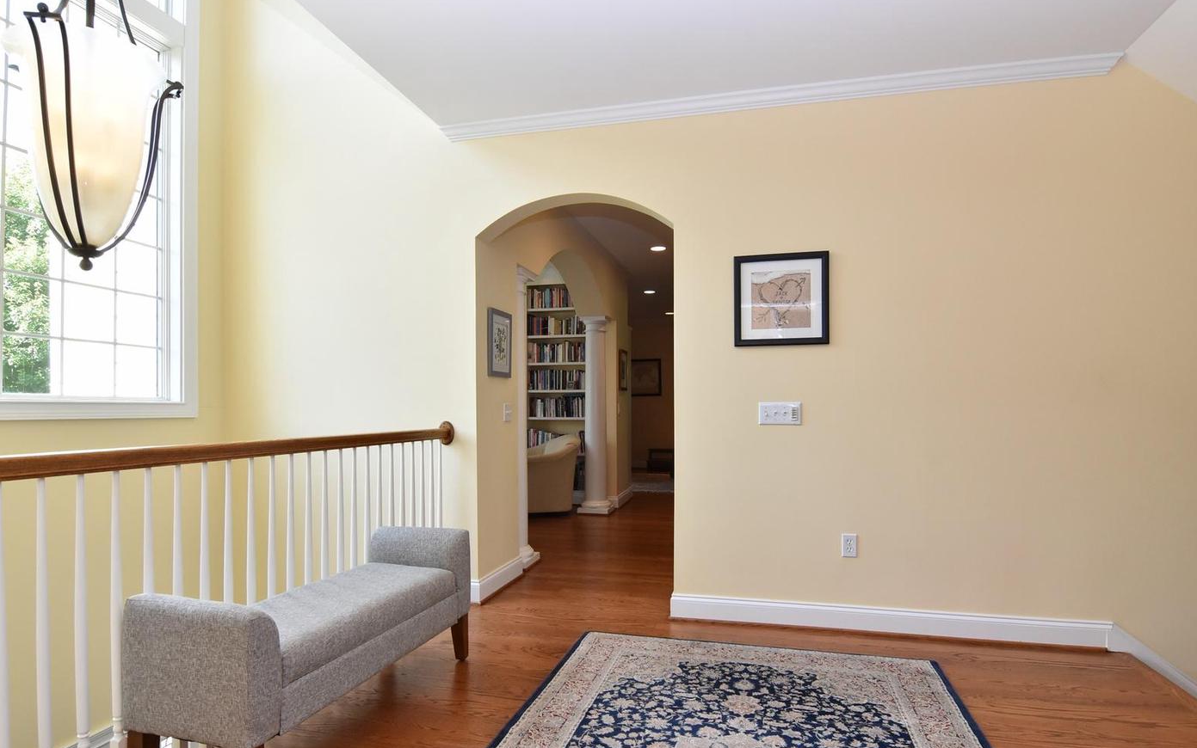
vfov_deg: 62.1
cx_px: 591
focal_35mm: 19
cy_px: 408
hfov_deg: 88.0
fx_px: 620
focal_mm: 12
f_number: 8
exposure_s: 1/100
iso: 800
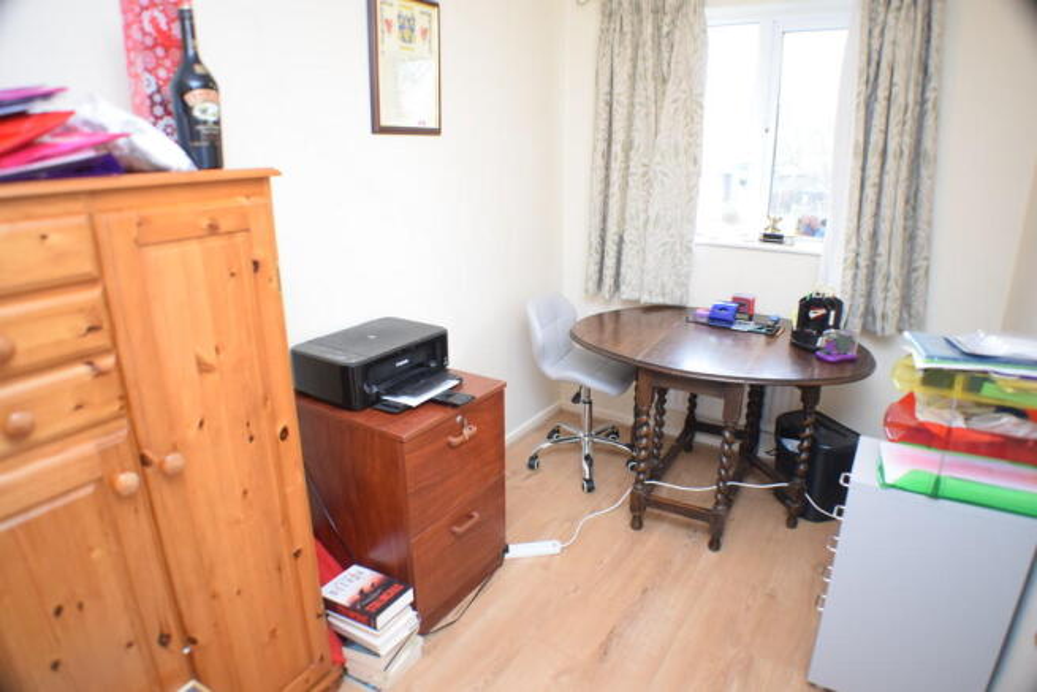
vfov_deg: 48.0
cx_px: 518
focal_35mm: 27
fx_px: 778
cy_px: 346
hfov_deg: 67.4
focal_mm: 18
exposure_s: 1/60
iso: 1800
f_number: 3.5
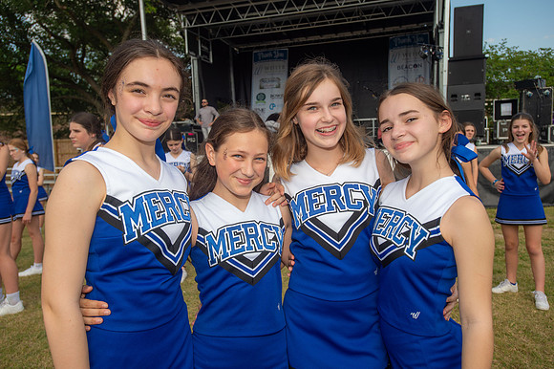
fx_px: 431
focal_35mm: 28
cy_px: 184
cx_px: 277
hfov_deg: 65.5
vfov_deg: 46.4
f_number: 6.3
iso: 100
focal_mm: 28
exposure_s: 1/200
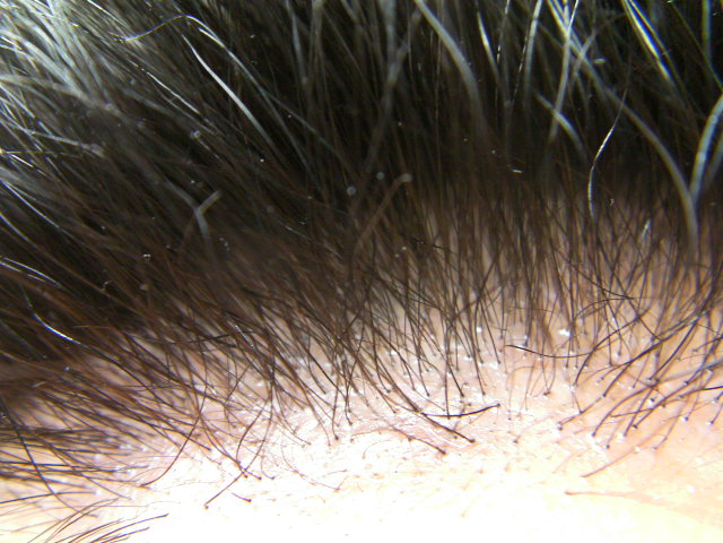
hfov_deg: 49.0
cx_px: 362
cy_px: 272
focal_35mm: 38
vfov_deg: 37.7
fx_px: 794
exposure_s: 1/7.8
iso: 200
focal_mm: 6.8
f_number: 3.5
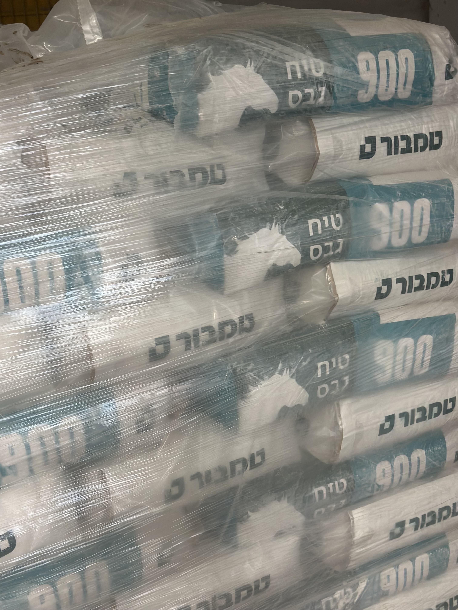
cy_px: 305
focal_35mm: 48
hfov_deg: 30.3
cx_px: 229
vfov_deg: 39.7
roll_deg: +1.9
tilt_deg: -17.1
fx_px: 847
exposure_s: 1/50
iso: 250
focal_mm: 6.86
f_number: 1.78
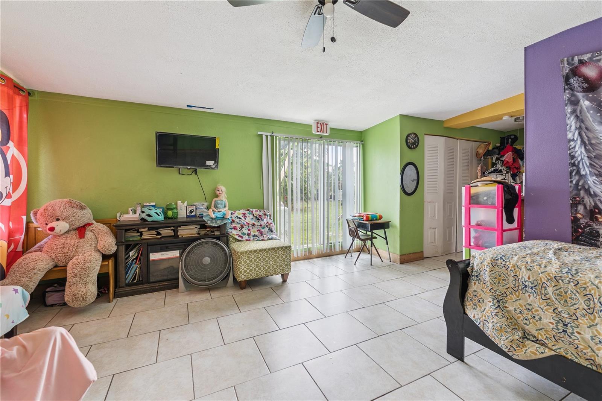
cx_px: 301
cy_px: 200
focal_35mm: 15
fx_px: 251
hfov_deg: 100.4
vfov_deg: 77.3
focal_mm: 10
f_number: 2.8
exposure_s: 1/30
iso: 100
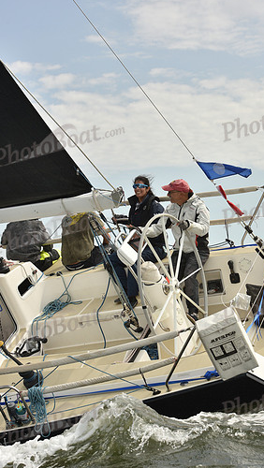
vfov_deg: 25.0
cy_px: 266
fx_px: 1056
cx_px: 174
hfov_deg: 14.2
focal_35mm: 85
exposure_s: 1/800
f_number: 8
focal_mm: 70
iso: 250
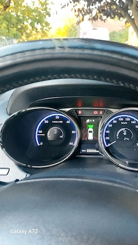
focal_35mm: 27
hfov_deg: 42.3
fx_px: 175
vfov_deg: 69.8
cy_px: 120
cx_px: 94
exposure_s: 1/50
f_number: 1.8
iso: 320
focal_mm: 5.23
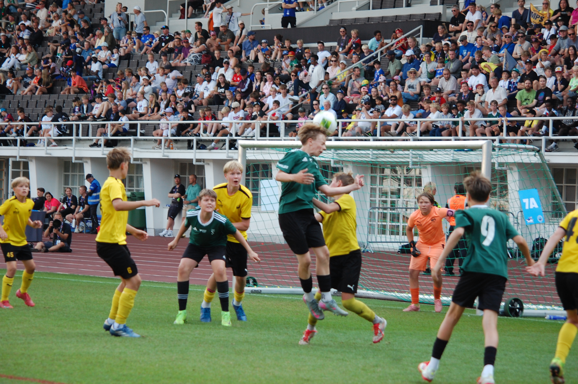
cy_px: 192
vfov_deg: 8.7
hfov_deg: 13.1
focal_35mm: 158
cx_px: 289
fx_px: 2526
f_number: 5
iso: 400
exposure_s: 1/400
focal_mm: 105
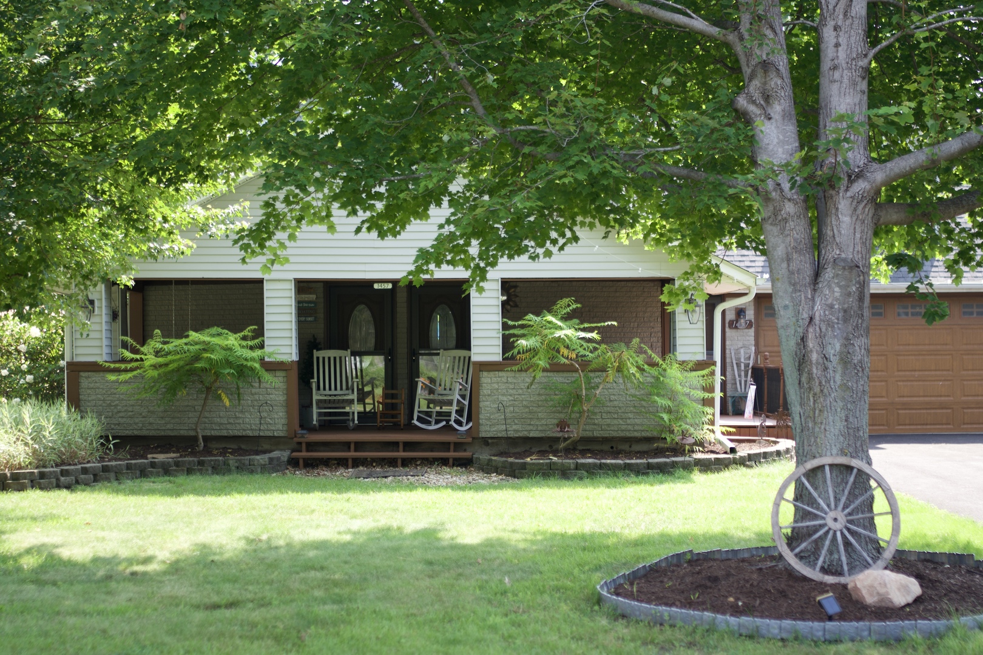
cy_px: 328
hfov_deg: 37.9
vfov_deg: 25.8
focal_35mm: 52
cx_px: 492
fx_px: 1433
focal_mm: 35
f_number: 1.4
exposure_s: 1/1000
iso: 100
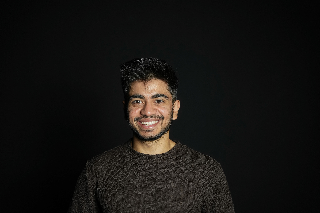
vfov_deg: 20.1
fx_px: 601
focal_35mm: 68
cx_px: 160
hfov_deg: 29.8
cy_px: 106
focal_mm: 67.6
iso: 640
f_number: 2.8
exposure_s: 1/80
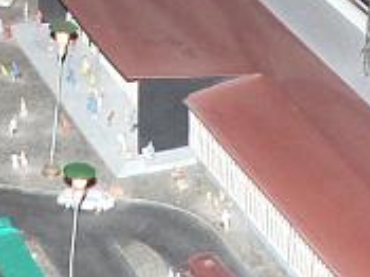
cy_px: -304
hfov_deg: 12.0
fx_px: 1762
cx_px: 256
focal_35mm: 165
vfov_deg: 8.5
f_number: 2.8
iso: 300
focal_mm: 6
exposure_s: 1/60
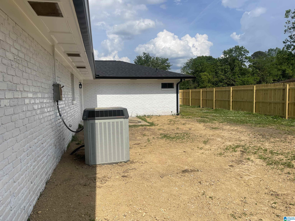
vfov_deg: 53.1
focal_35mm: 26
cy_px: 110
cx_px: 148
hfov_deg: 67.3
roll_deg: +1.4
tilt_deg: -4.8
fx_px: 222
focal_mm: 5.1
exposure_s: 1/6579
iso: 32
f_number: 1.6
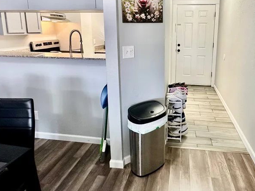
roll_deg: -0.4
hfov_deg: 70.5
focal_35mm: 24
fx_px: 177
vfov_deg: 55.5
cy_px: 62
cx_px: 158
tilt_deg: -10.1
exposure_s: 1/60
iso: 160
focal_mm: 2.22
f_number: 2.2
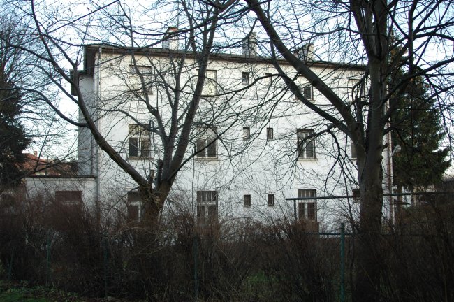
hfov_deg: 51.3
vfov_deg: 35.4
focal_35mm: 38
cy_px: 151
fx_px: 472
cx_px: 227
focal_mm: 25
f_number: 5.6
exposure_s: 1/100
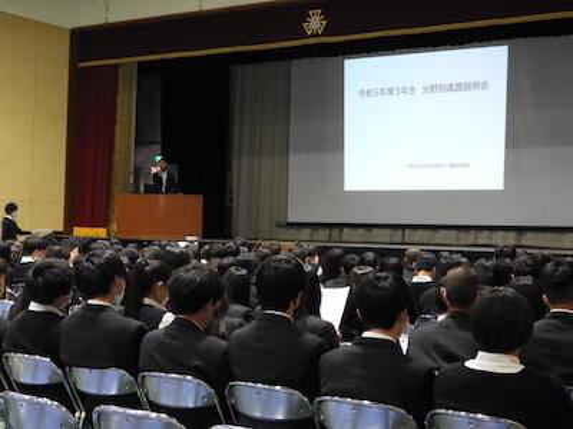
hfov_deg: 32.2
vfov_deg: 24.4
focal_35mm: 60
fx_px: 993
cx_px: 286
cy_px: 214
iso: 400
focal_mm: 10.7
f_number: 4.2
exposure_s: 1/15
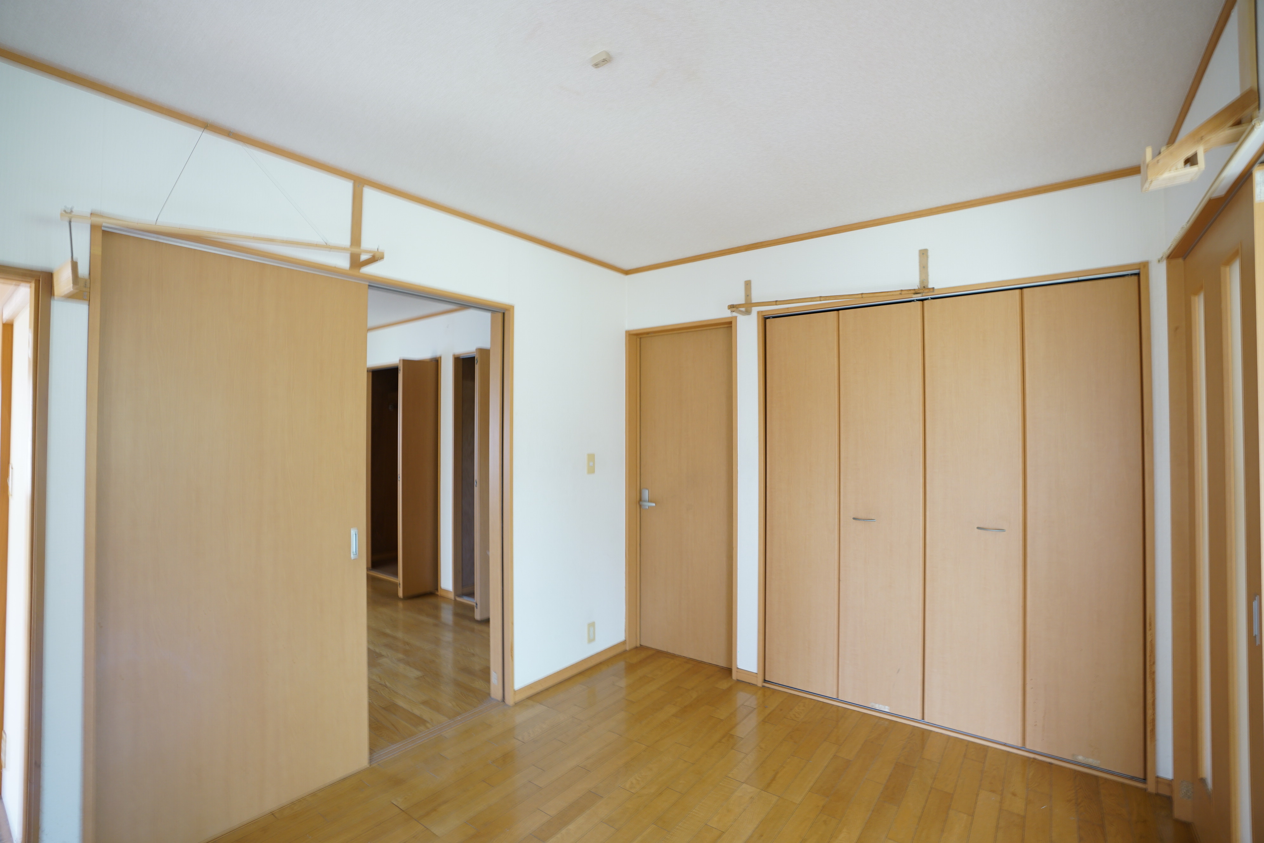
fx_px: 562
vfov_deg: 73.7
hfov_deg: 96.7
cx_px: 632
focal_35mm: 16
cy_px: 422
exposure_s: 1/8
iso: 400
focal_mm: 16
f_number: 4.5
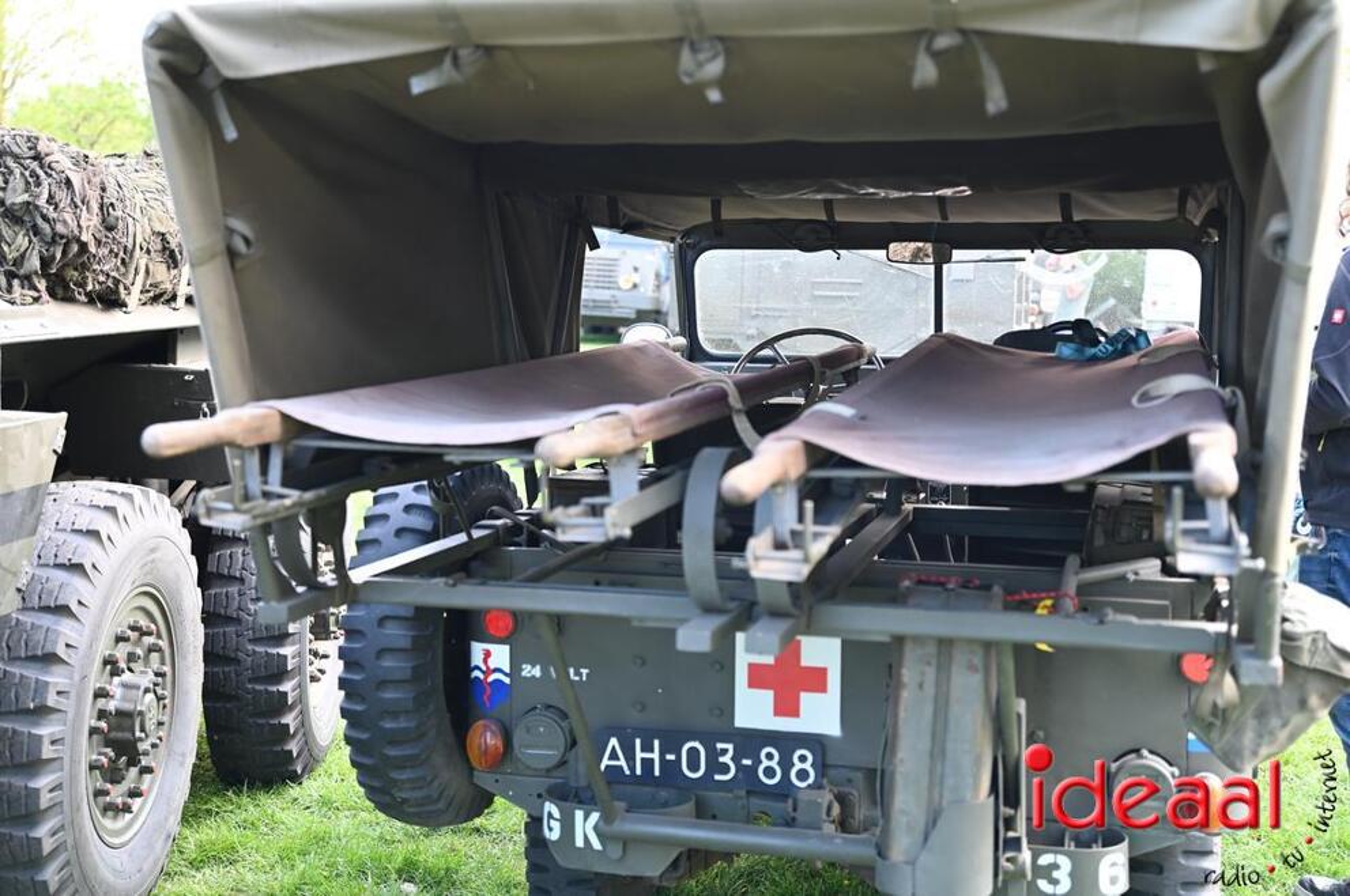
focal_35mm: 46
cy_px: 448
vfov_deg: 29.2
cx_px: 675
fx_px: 1723
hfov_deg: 42.8
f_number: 2.8
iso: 400
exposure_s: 1/200
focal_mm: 46
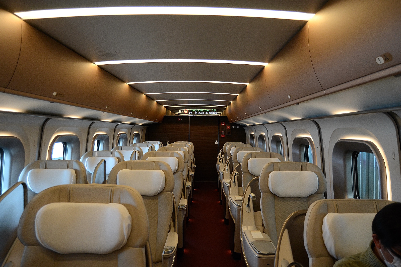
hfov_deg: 67.4
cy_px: 134
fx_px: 301
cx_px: 200
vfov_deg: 47.9
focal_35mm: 27
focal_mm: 18
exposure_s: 1/60
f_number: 4
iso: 800
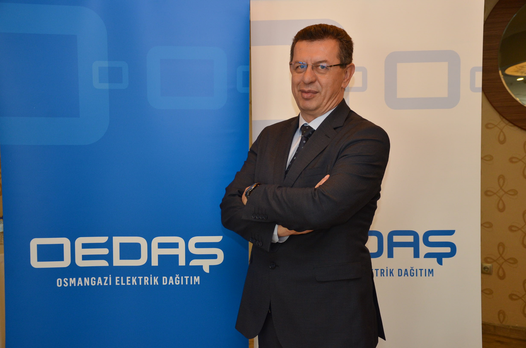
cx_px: 263
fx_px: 700
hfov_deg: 41.2
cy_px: 174
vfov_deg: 28.0
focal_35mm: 48
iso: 800
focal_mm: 32
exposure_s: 1/60
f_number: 4.2
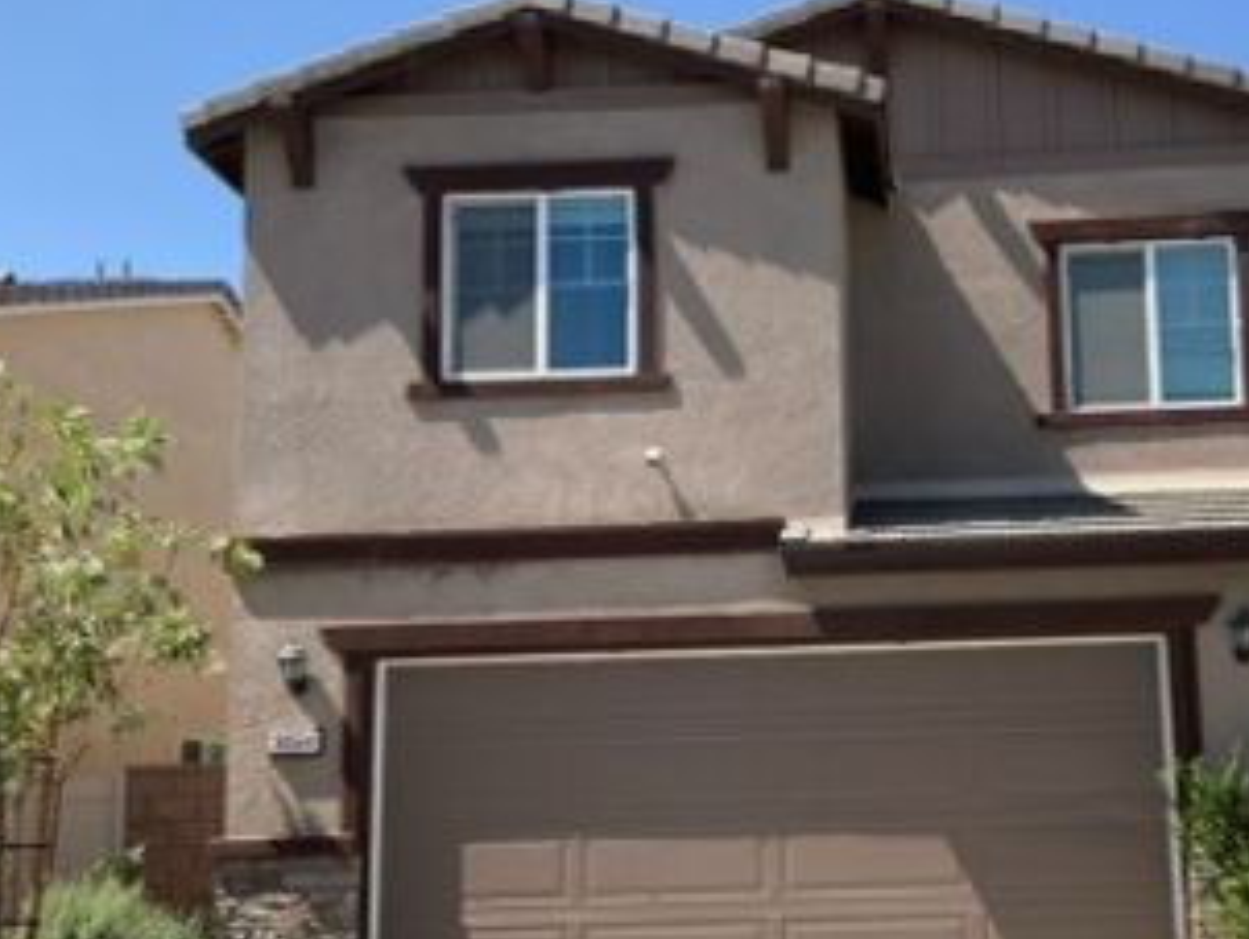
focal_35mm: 48
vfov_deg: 30.3
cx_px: 848
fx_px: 1733
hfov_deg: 39.1
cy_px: 532
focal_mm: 3
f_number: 1.8
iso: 16
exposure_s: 1/1451
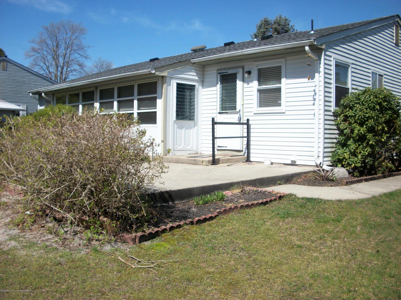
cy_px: 150
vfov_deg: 40.7
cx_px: 200
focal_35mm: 35
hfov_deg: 52.6
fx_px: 405
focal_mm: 6.3
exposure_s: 1/200
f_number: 8.8
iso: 80
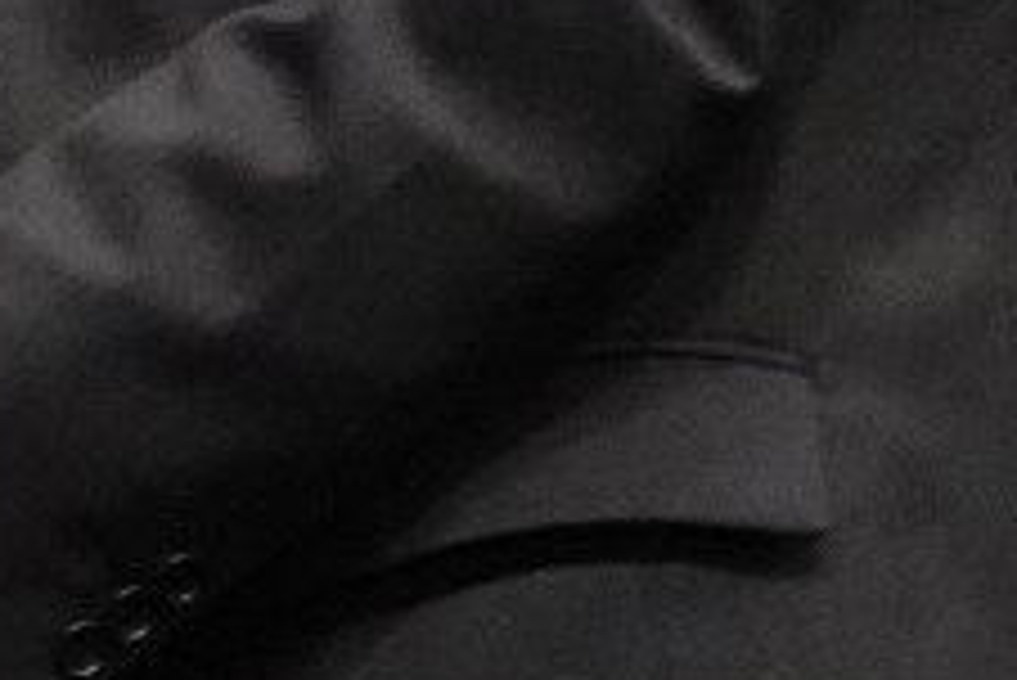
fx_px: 17130
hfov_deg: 3.4
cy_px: -871
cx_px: -1426
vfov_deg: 2.3
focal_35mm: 606
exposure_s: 1/125
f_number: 4
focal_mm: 39.42
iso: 2500
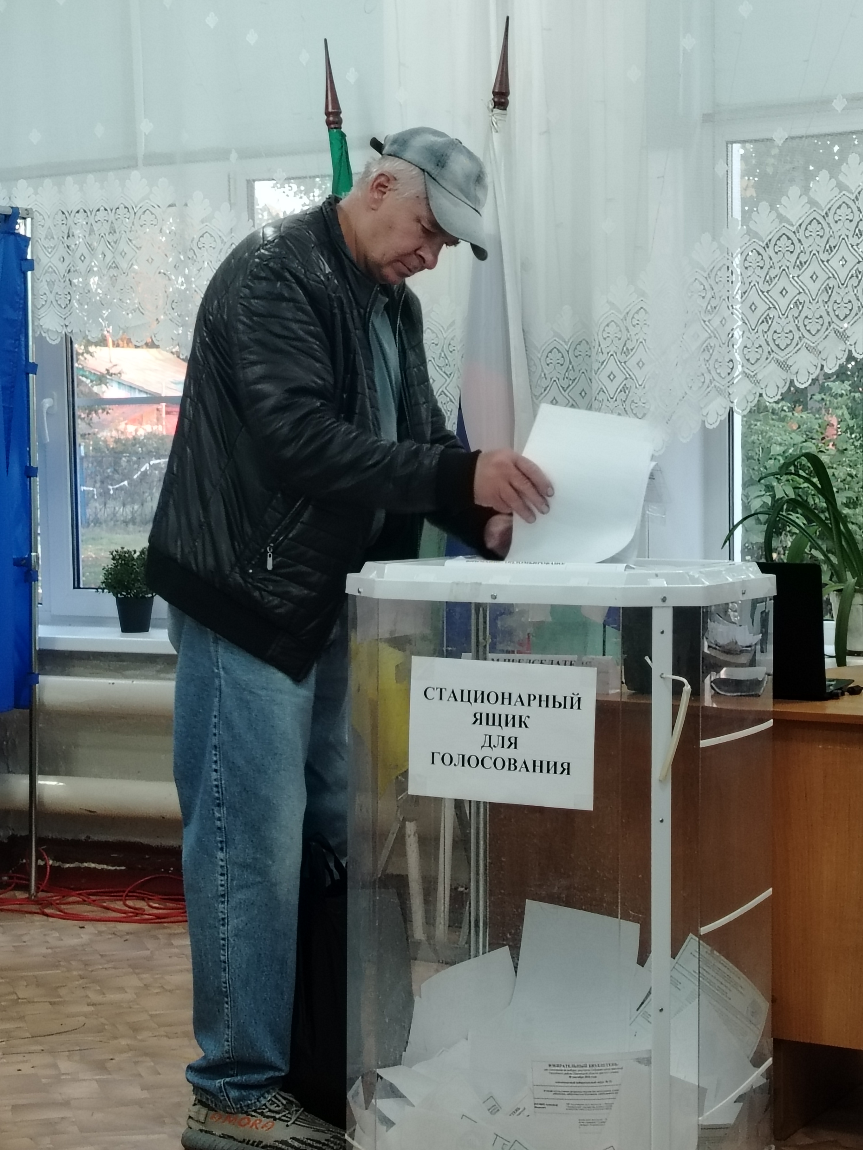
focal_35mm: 71
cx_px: 432
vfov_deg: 27.4
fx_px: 2360
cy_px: 575
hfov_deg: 20.7
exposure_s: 1/33.3
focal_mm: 5.25
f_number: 1.75
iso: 828
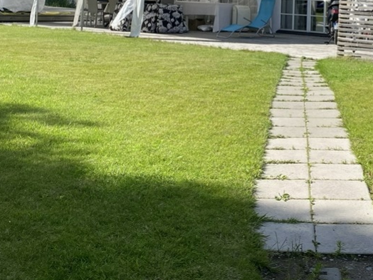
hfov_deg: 31.2
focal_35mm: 60
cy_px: -26
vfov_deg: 23.0
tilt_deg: +2.1
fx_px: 647
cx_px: 309
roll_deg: -2.9
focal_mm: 4.25
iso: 32
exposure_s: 1/1653
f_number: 1.8
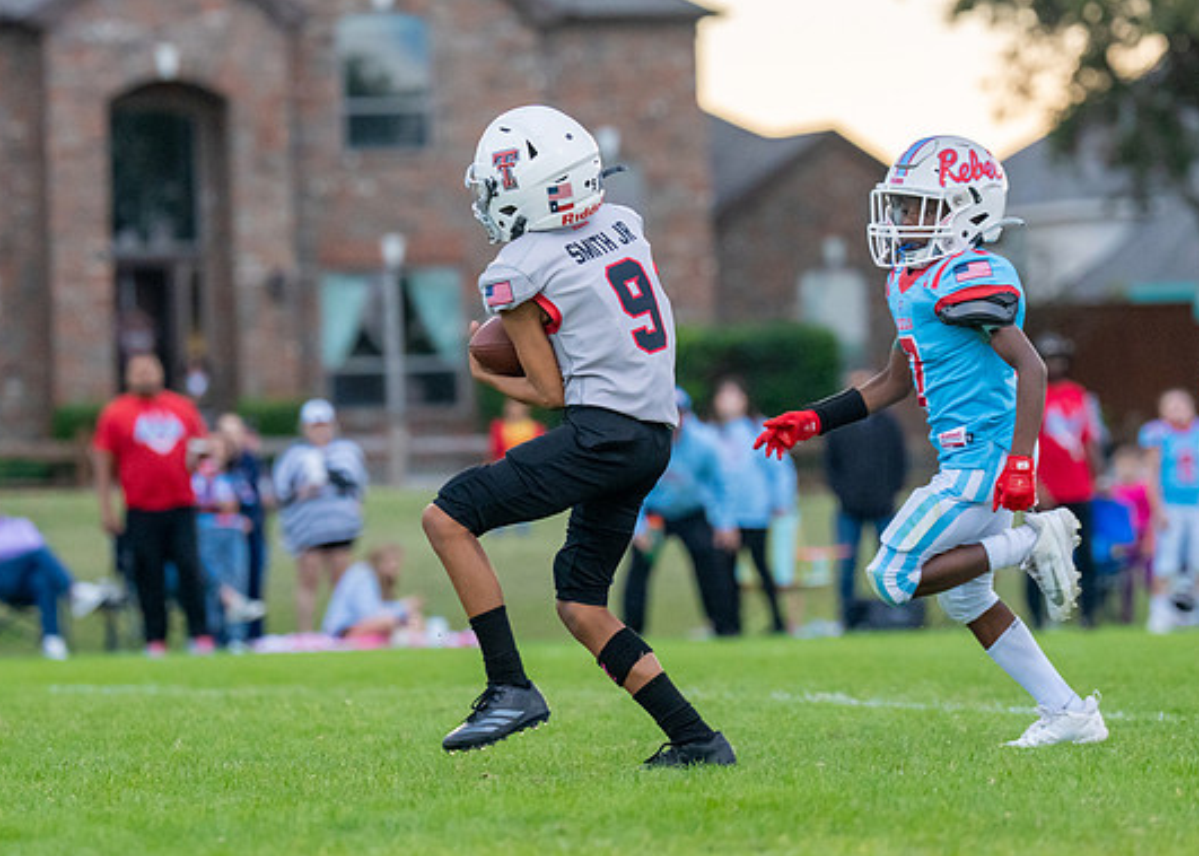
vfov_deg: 5.3
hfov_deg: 7.5
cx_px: 568
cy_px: 324
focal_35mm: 270
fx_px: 9192
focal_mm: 144
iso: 1600
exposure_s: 1/1250
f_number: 2.8
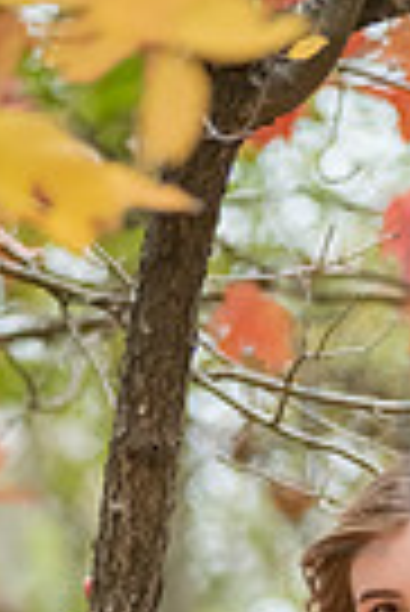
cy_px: 819
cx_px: 518
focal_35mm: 447
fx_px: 7616
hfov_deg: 3.1
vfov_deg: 4.6
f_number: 2.8
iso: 1250
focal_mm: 135
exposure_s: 1/640
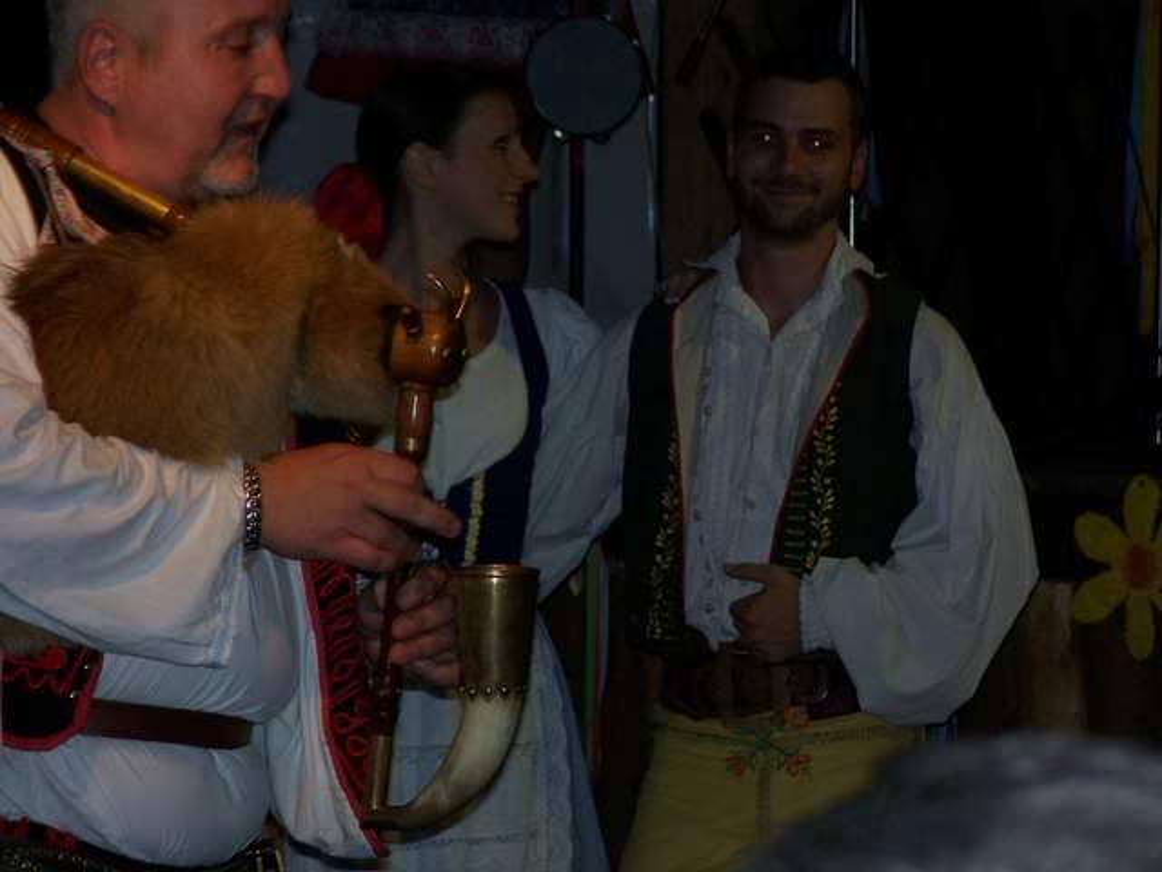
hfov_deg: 10.7
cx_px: 581
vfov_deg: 8.0
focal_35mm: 185
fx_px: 6210
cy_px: 436
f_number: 4.4
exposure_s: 1/200
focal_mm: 38.8
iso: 200
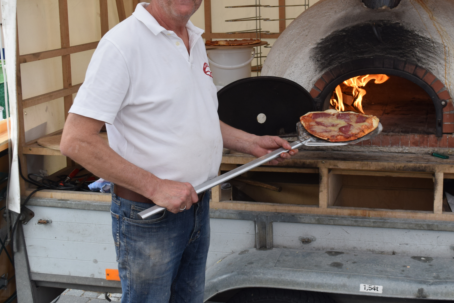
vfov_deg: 23.2
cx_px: 282
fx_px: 731
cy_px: 84
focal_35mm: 58
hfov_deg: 34.3
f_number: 7.1
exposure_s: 1/200
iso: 400
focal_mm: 26
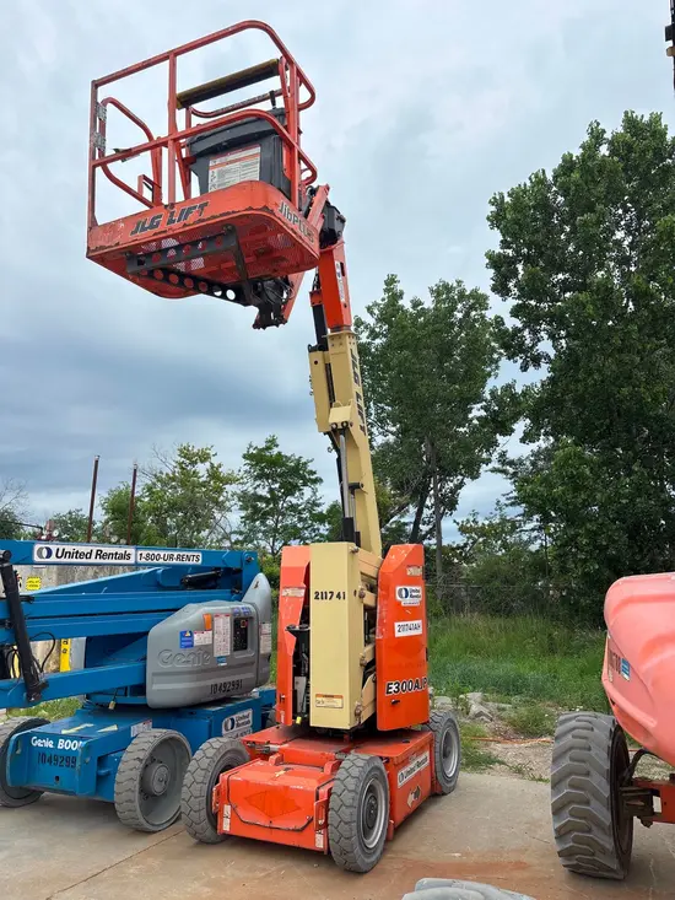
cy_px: 450
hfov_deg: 53.1
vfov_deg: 67.3
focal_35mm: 26
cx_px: 338
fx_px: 676
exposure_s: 1/1543
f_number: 1.6
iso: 50
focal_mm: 5.96
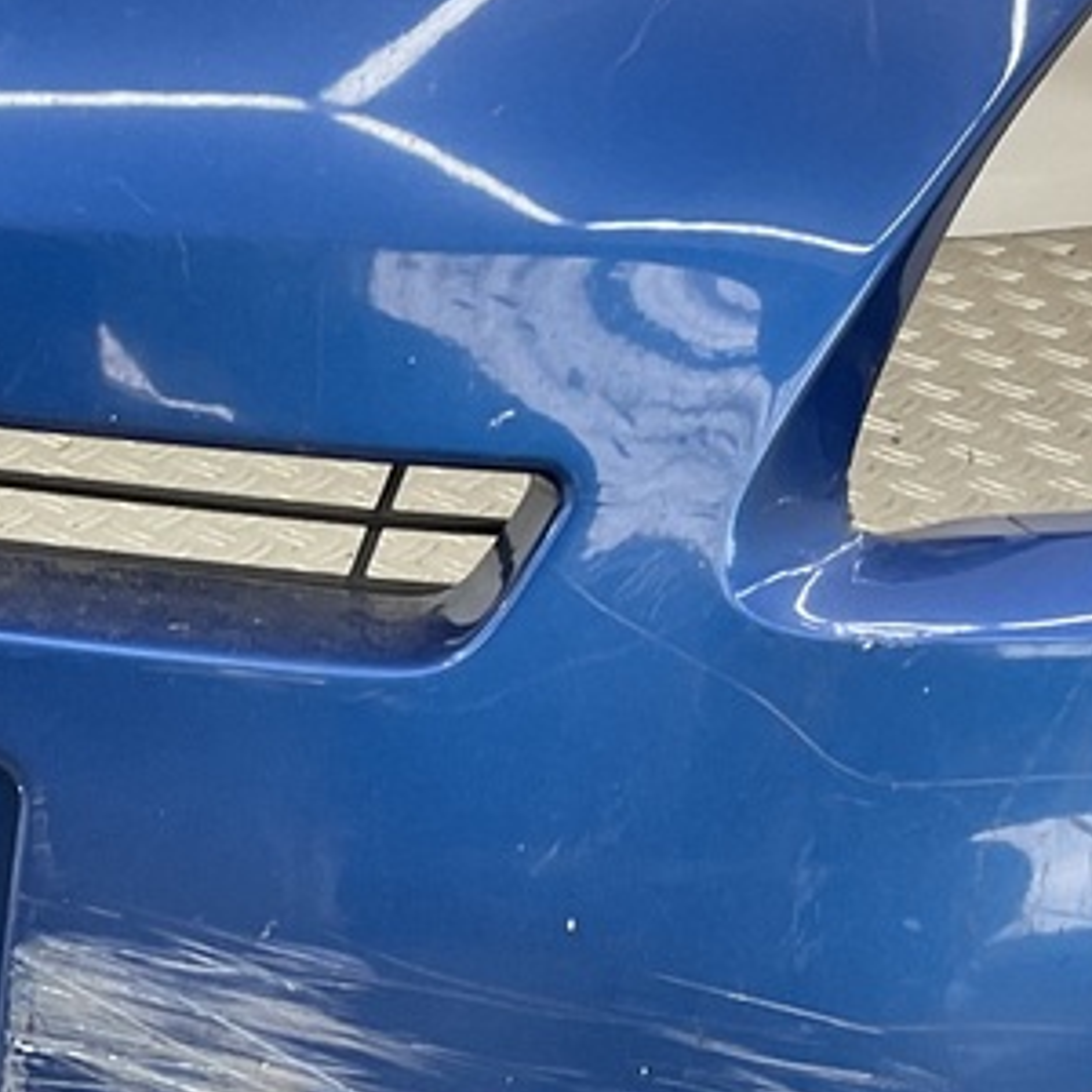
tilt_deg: -29.0
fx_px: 3069
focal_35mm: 86
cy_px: 666
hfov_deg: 19.2
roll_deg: -1.0
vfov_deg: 20.1
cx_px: -171
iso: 64
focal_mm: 3
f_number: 1.8
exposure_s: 1/100
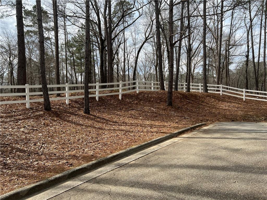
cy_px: 100
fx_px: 201
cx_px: 134
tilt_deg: +0.2
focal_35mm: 26
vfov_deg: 53.1
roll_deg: +1.7
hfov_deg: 67.3
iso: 50
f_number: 1.5
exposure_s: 1/1972
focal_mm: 5.7
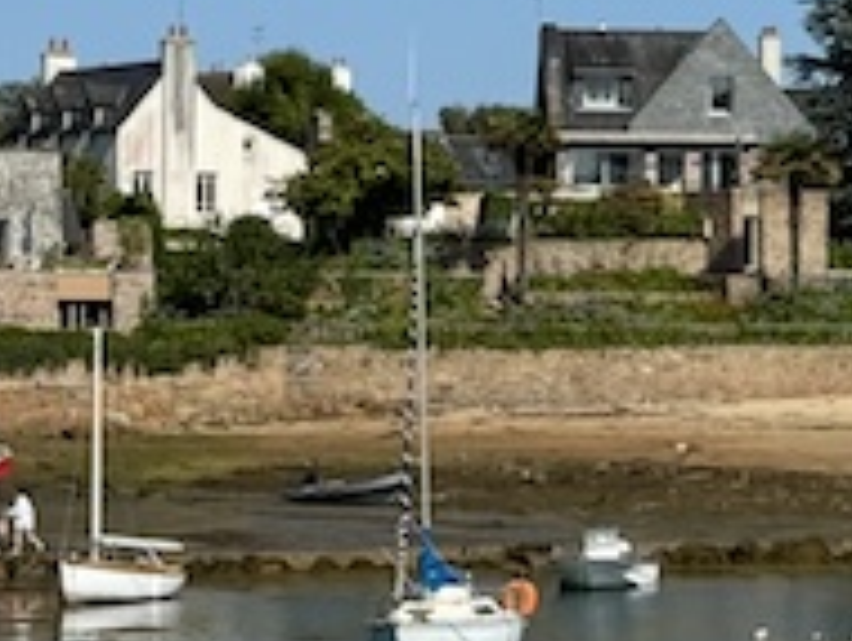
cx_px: 969
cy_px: 126
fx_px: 4978
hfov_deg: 9.7
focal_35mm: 202
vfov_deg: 7.4
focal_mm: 6.76
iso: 64
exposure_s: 1/5376
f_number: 1.78
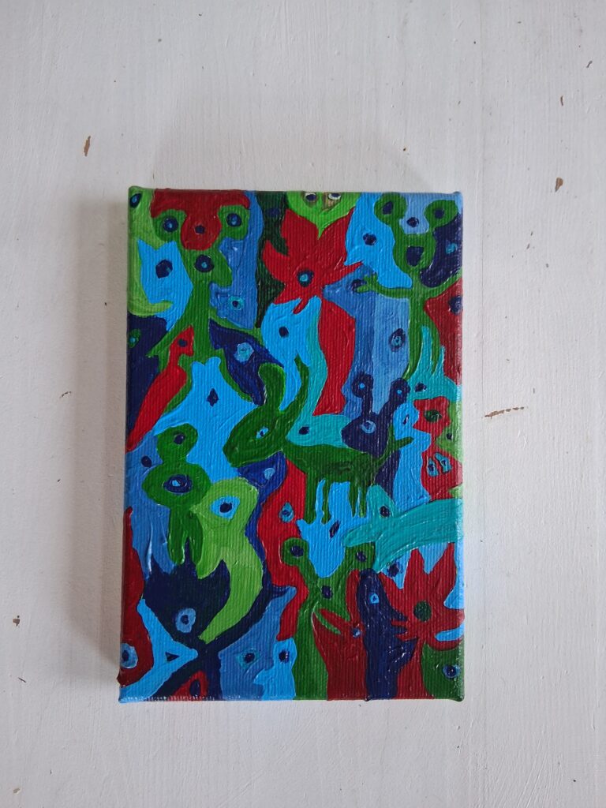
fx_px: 607
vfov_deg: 67.3
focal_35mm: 26
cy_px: 404
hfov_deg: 53.1
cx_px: 303
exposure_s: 1/60.2
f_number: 1.8
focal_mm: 3.98
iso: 500
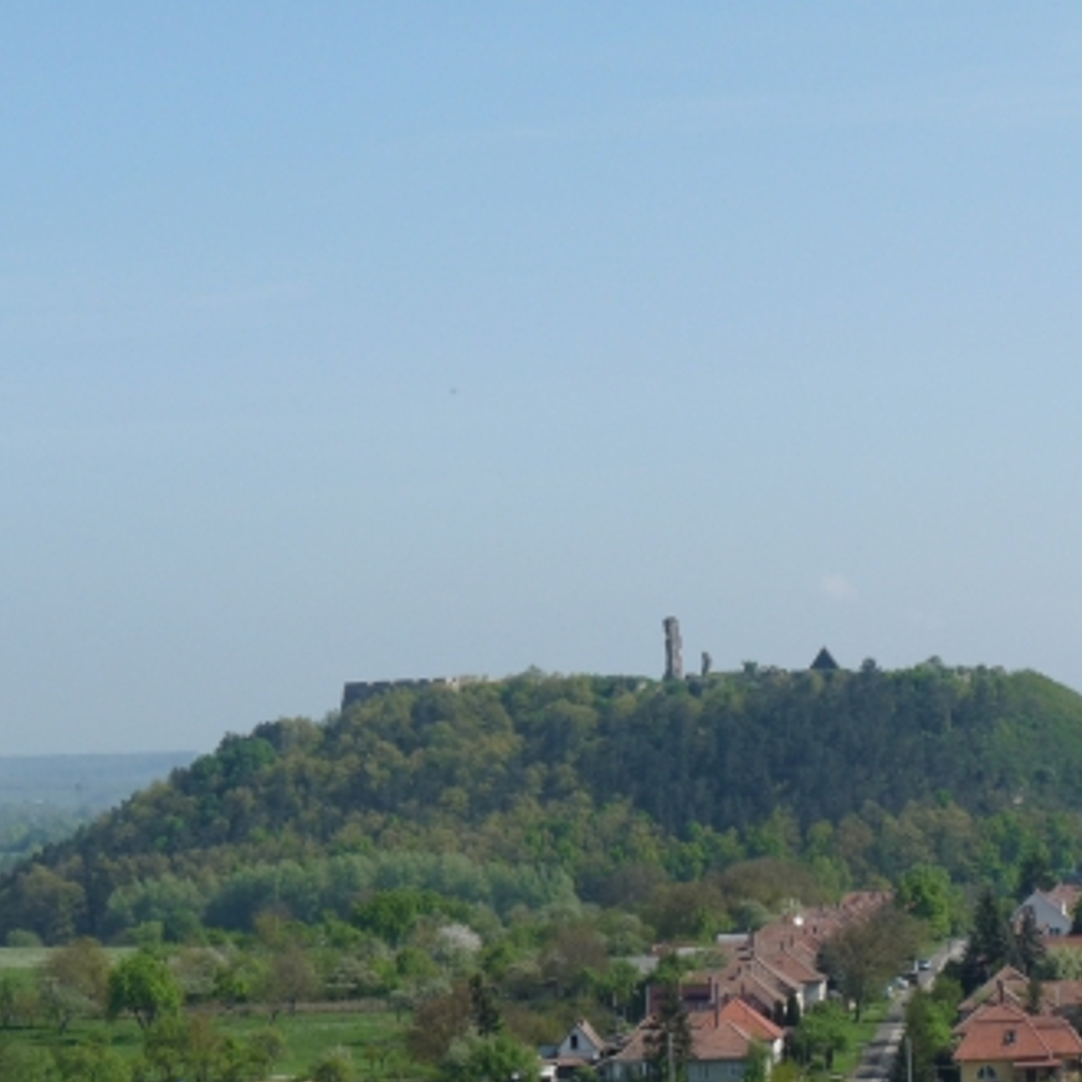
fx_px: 4916
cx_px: 669
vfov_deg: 12.5
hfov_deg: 12.6
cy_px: 784
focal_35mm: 139
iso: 100
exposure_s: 1/400
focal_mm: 14.4
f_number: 5.6
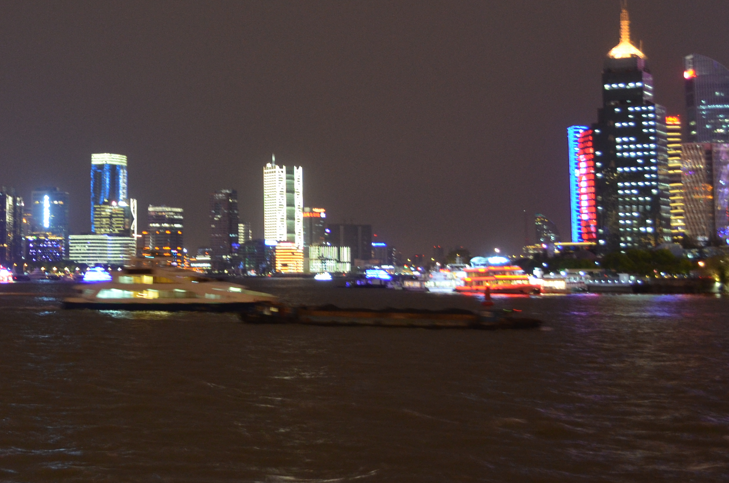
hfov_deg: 25.1
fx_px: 1576
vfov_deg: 17.2
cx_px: 54
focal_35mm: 78
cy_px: 62
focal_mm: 26
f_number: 5
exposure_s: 1/2.5
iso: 800
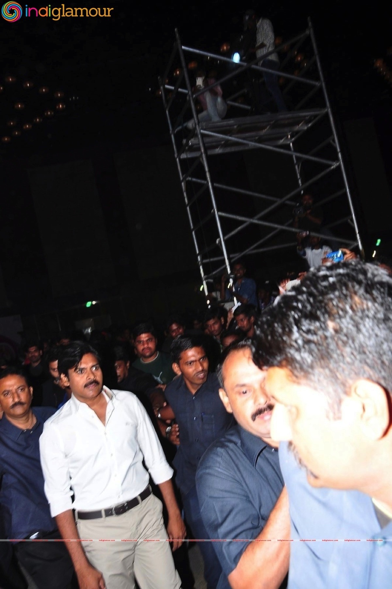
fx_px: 516
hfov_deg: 41.6
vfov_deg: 59.5
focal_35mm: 32
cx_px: 196
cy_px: 294
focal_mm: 21
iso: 400
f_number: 5
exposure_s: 1/160
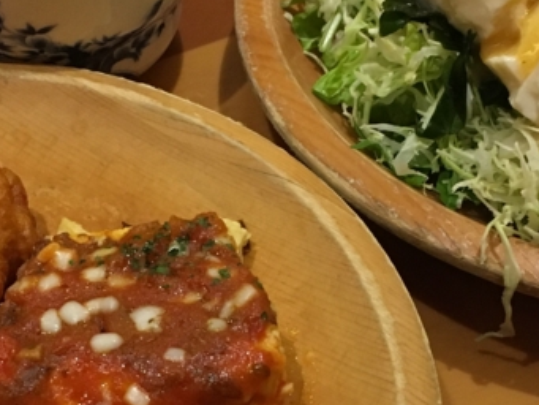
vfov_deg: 16.8
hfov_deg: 22.5
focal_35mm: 87
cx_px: 247
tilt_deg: -50.3
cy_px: 351
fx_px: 1355
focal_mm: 4.15
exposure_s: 1/24
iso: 200
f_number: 2.2
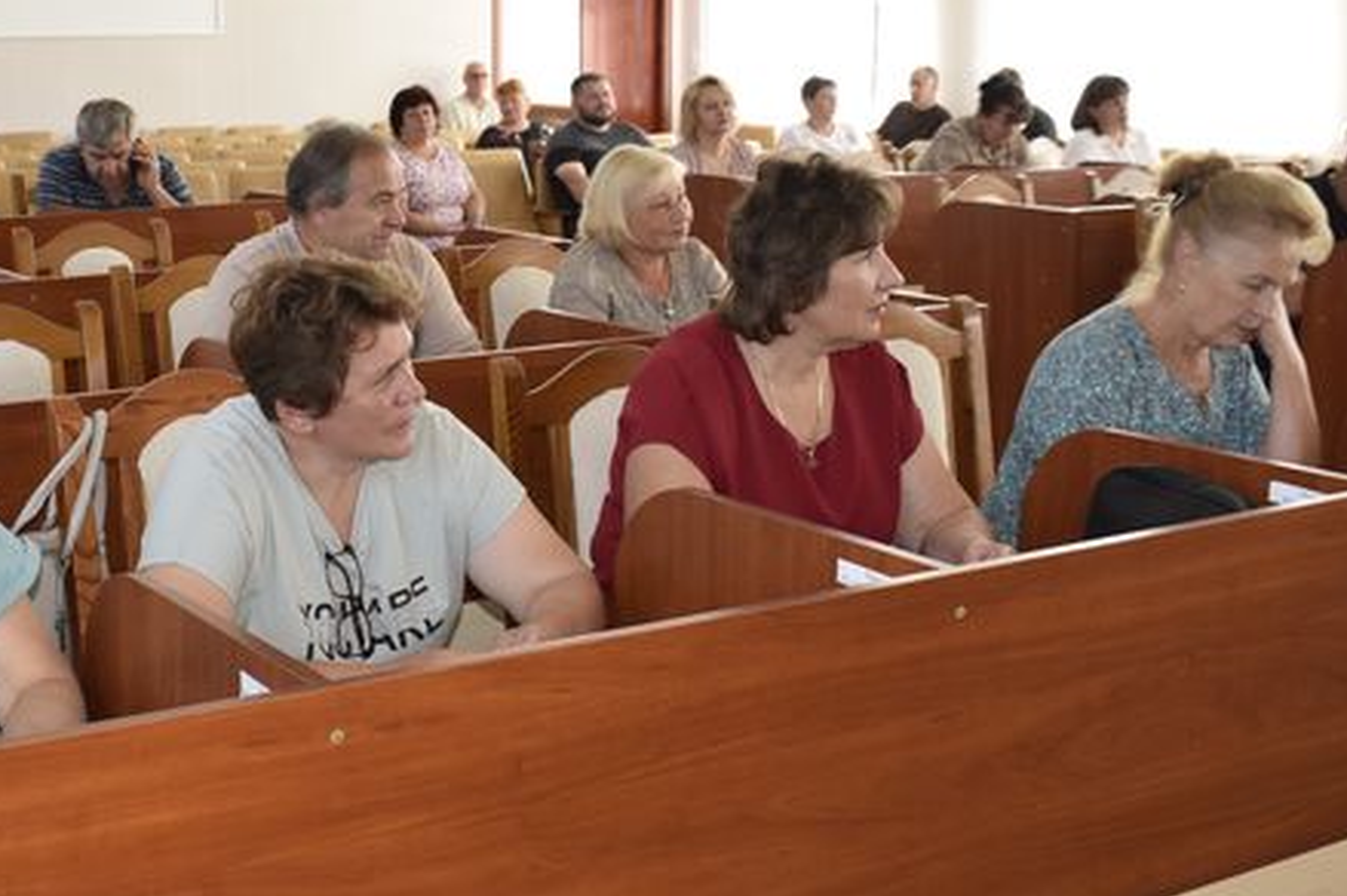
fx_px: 2013
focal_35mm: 54
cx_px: 347
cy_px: 341
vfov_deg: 25.0
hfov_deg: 36.2
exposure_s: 1/125
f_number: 5.6
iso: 560
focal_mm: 21
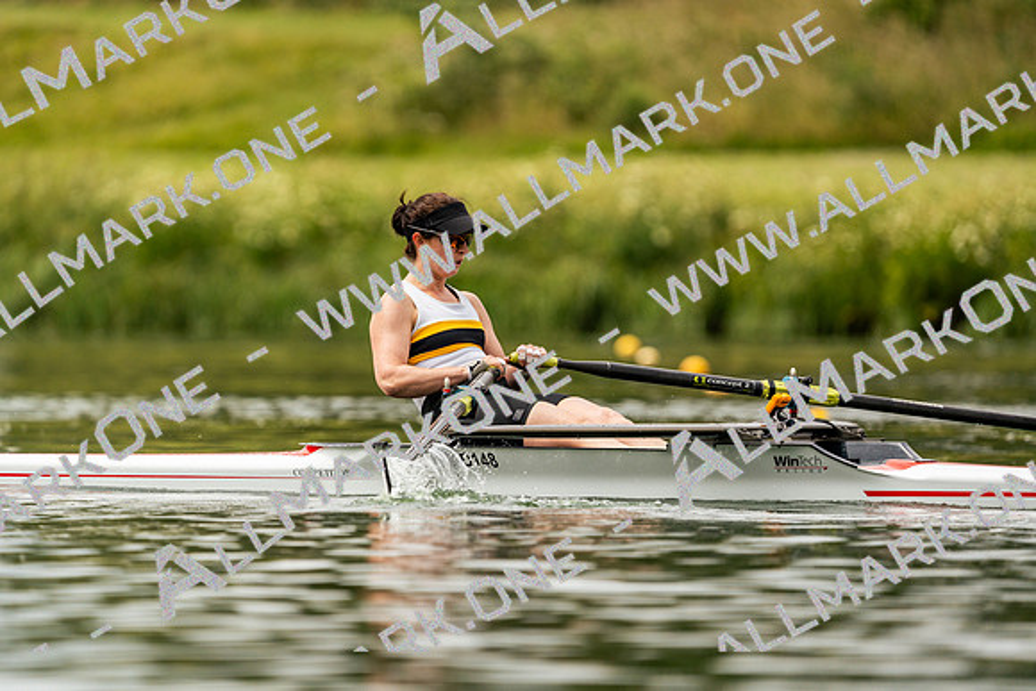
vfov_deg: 2.7
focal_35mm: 512
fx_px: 14737
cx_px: 518
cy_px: 346
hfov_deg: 4.0
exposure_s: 1/2000
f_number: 6.3
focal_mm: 512
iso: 320
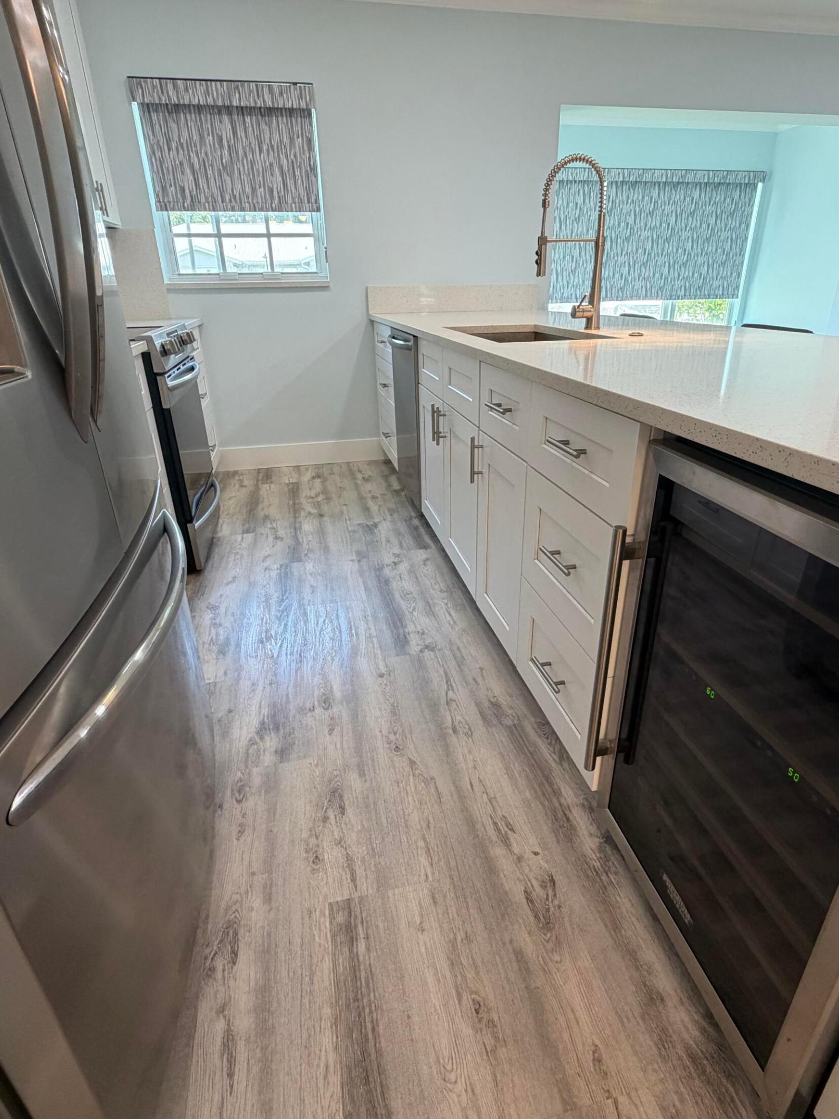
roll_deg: +1.4
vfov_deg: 84.7
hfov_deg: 68.7
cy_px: 568
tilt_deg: -25.3
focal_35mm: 19
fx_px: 614
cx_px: 440
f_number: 2.2
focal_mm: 2.22
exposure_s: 1/60
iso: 160
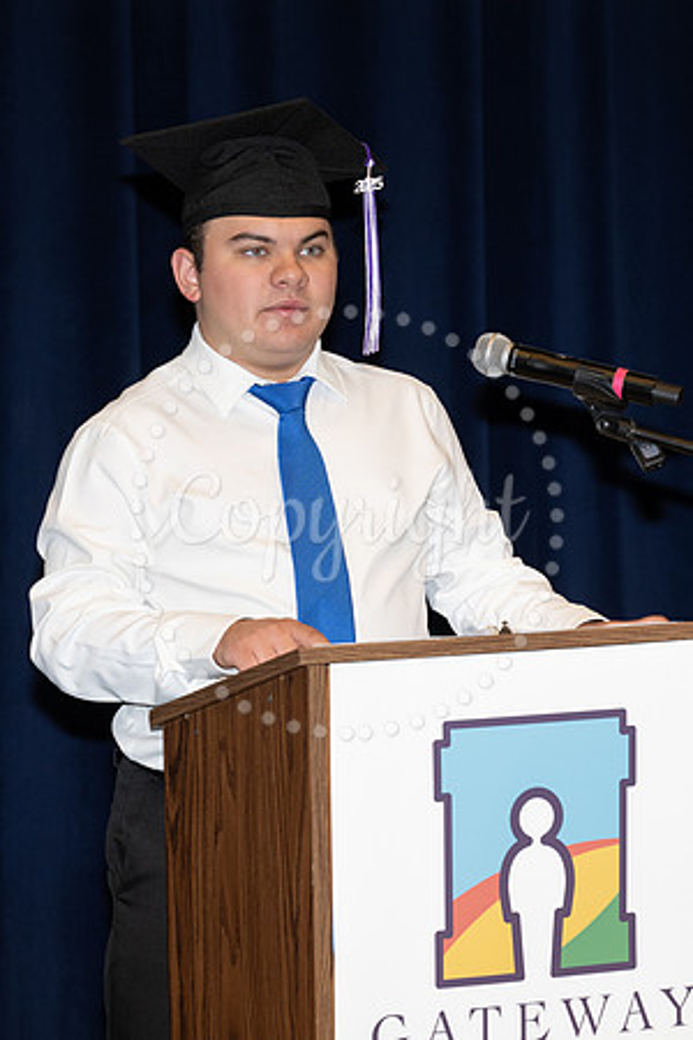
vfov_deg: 9.6
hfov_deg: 6.4
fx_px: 6159
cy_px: 424
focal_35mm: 213
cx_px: 739
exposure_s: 1/80
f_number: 5.6
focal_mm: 120
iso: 640
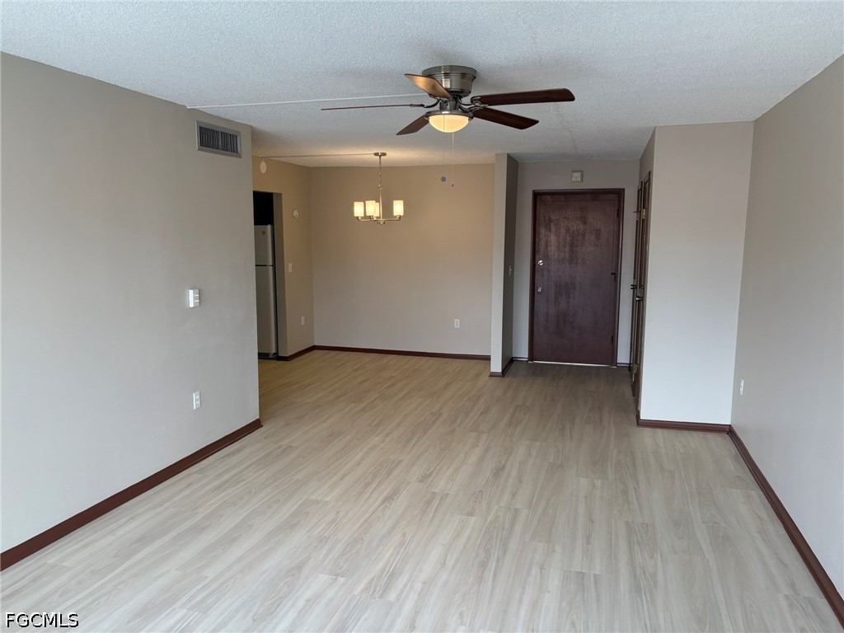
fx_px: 634
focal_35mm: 26
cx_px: 422
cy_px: 316
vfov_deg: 53.1
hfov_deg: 67.3
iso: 100
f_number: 1.6
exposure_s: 1/242
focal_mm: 5.96
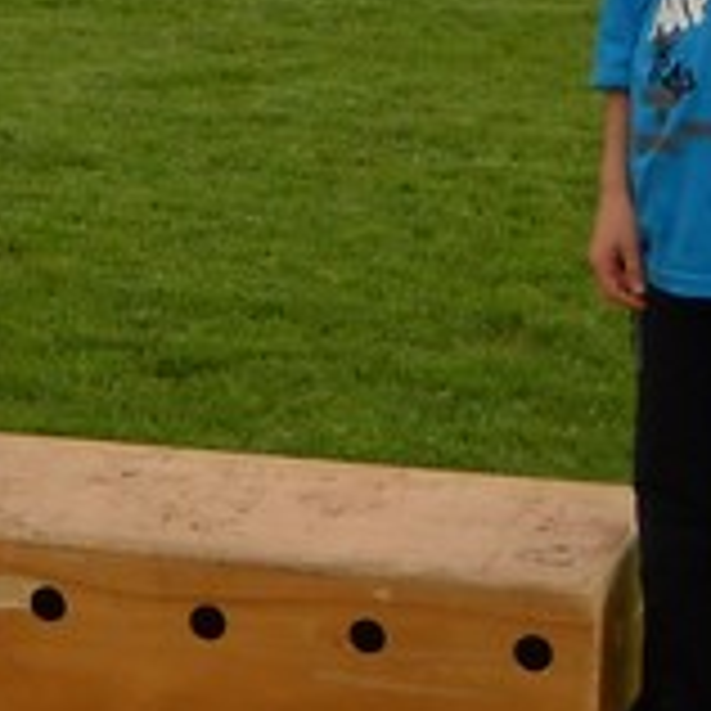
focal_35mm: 183
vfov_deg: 9.4
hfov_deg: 9.4
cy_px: -270
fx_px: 4253
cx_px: -166
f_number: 5.5
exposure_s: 1/161
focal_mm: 6.72
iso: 64
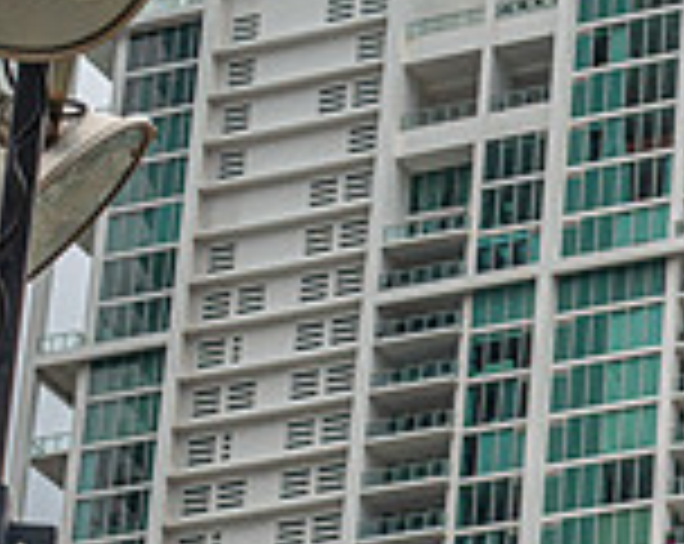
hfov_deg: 7.7
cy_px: 483
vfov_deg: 6.1
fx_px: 5071
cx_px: 756
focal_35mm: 251
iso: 125
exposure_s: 1/250
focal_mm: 25.7
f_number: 6.3
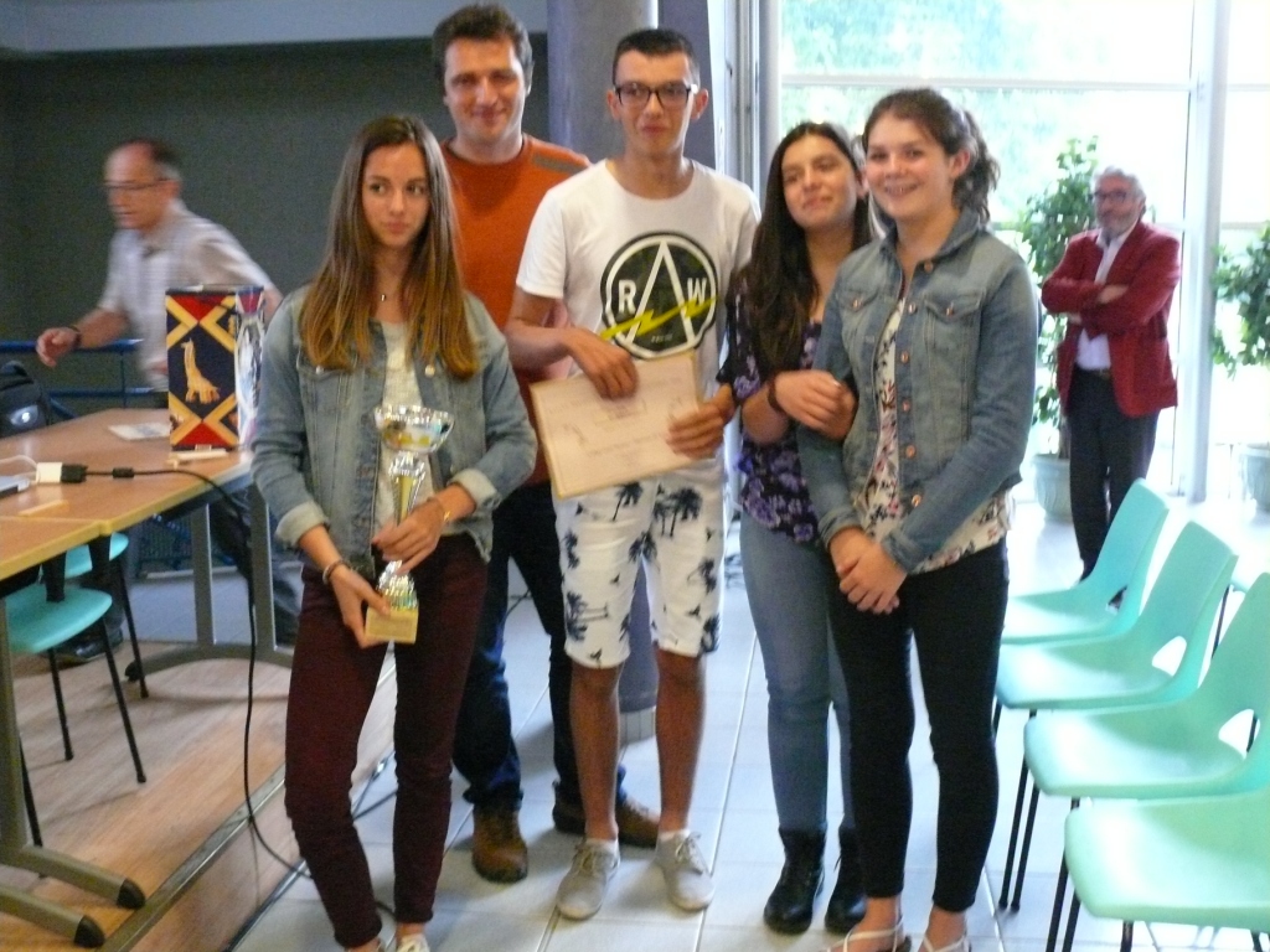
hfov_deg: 47.9
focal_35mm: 39
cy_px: 476
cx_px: 635
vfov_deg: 36.8
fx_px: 1431
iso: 800
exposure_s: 1/30
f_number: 2.8
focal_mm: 8.3
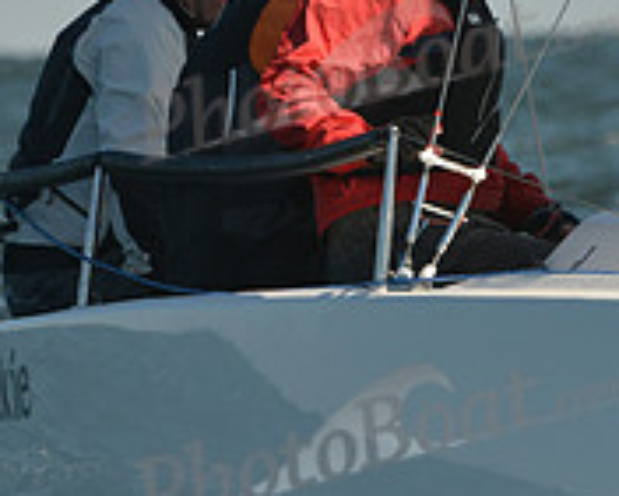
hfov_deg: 1.6
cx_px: 816
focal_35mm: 1234
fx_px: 22619
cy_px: 206
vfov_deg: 1.3
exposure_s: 1/1000
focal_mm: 400
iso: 500
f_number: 10
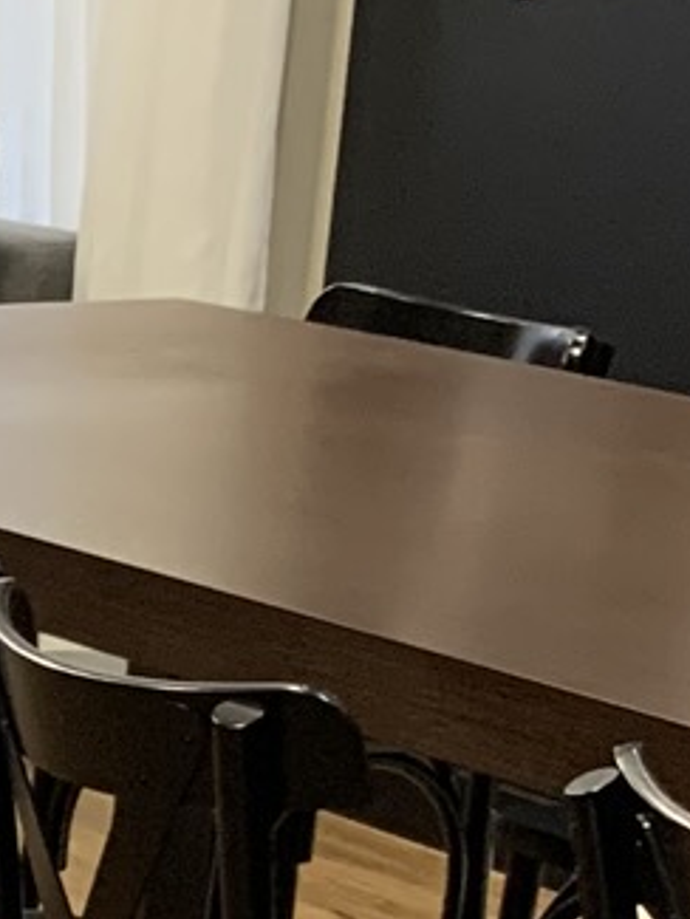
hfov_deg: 8.4
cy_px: 1193
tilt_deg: -15.6
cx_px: -851
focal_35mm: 164
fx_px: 4356
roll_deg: +0.0
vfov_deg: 11.7
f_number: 1.8
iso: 160
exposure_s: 1/60
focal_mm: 4.25
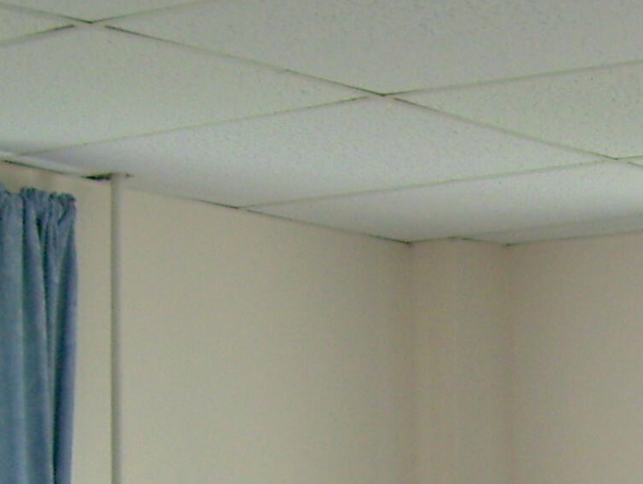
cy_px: 899
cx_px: 645
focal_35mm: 143
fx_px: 2659
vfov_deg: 9.8
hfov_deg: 13.6
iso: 80
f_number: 2.7
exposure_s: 1/125
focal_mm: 6
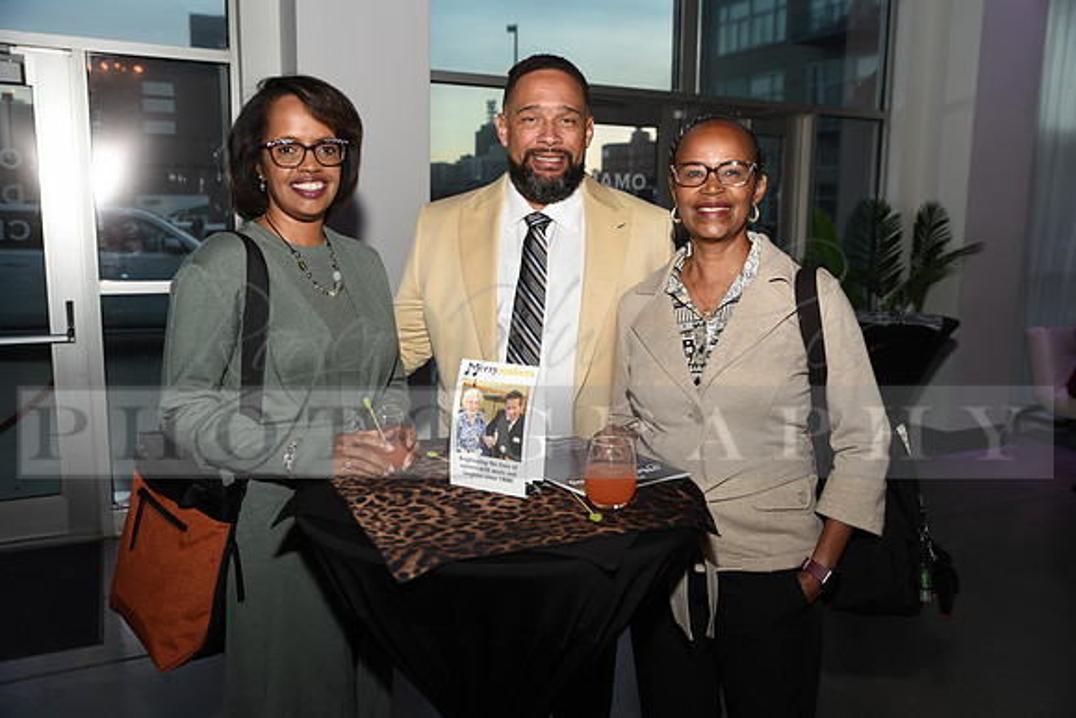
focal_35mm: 31
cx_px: 538
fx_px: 927
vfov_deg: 42.3
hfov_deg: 60.3
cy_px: 359
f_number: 4
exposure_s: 1/60
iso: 100
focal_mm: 31
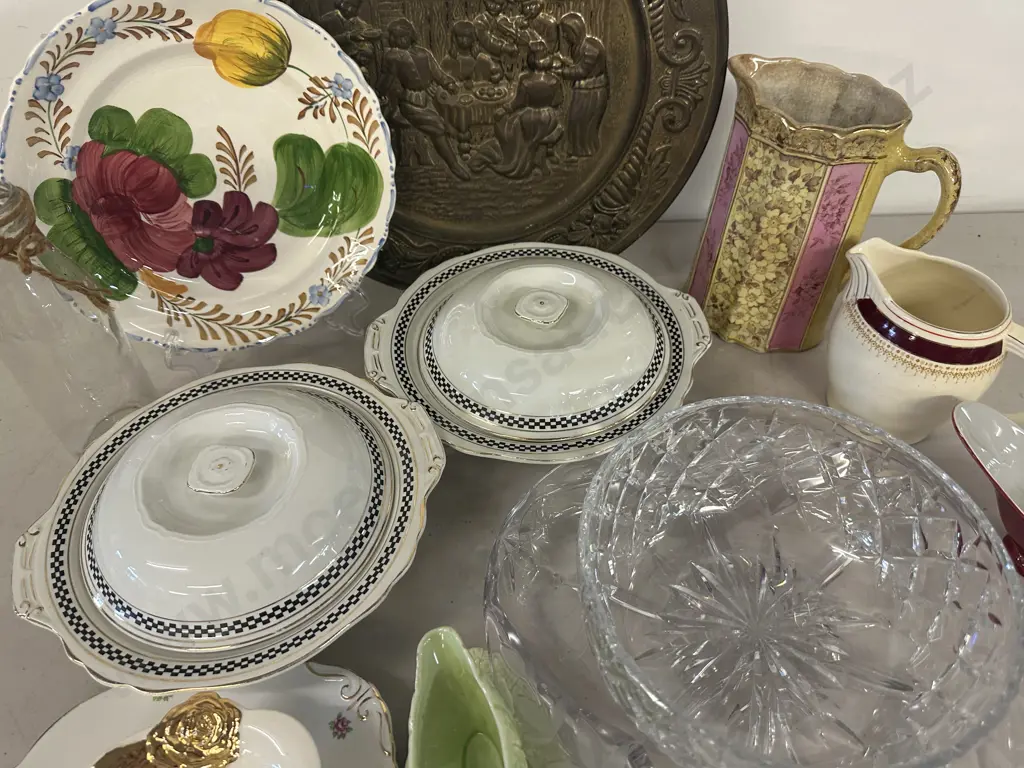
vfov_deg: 56.8
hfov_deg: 71.6
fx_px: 710
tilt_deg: -48.2
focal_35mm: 24
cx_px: 512
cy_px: 384
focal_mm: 6.86
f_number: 1.78
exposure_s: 1/100
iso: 160
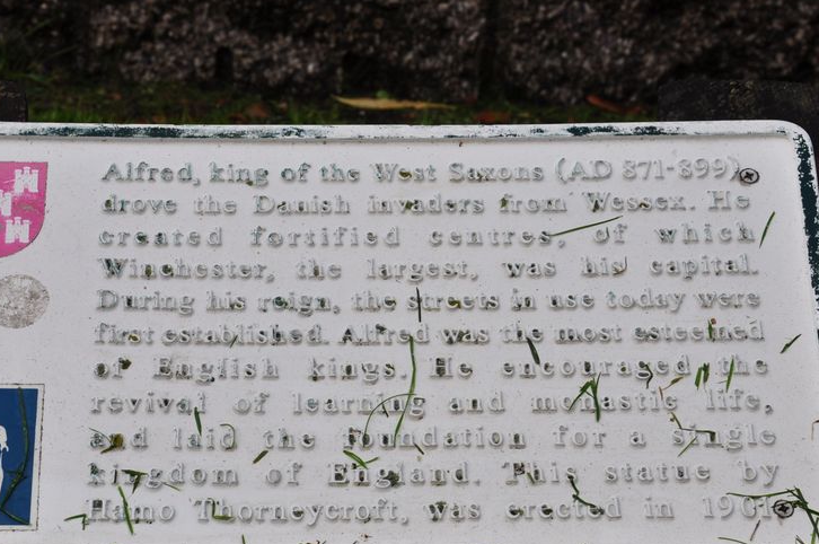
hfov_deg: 18.6
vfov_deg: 12.4
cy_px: 321
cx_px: 351
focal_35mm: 110
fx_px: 2499
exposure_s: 1/125
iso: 200
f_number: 9
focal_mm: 52
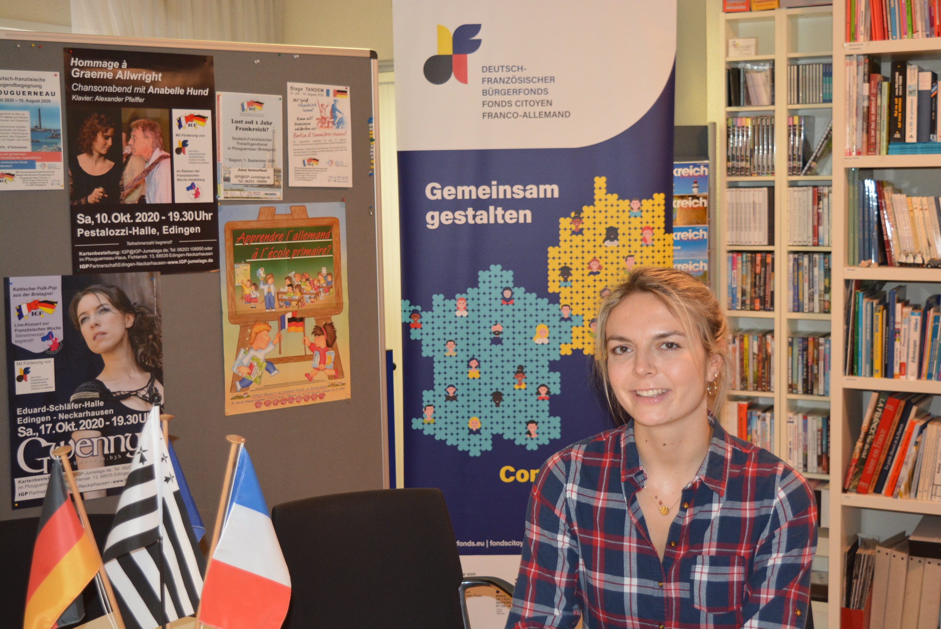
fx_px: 1256
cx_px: 470
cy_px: 314
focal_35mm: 48
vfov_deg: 28.1
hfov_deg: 41.1
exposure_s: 1/60
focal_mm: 32
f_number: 4.5
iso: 1250
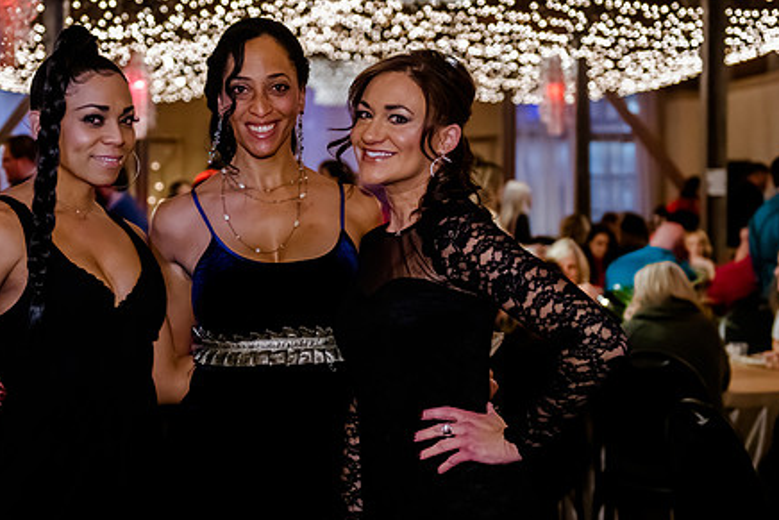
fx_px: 1515
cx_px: 311
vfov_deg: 19.5
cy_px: 210
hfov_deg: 28.8
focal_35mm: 70
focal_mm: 48
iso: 4000
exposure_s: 1/125
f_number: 2.8
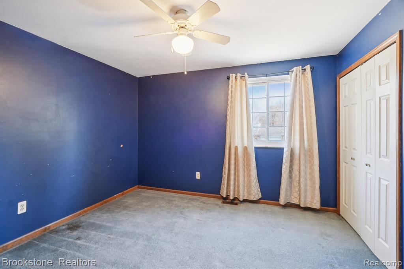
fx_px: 168
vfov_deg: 77.3
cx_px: 202
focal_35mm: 15
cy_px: 134
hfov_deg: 100.4
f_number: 8
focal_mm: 10
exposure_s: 1/4
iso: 400
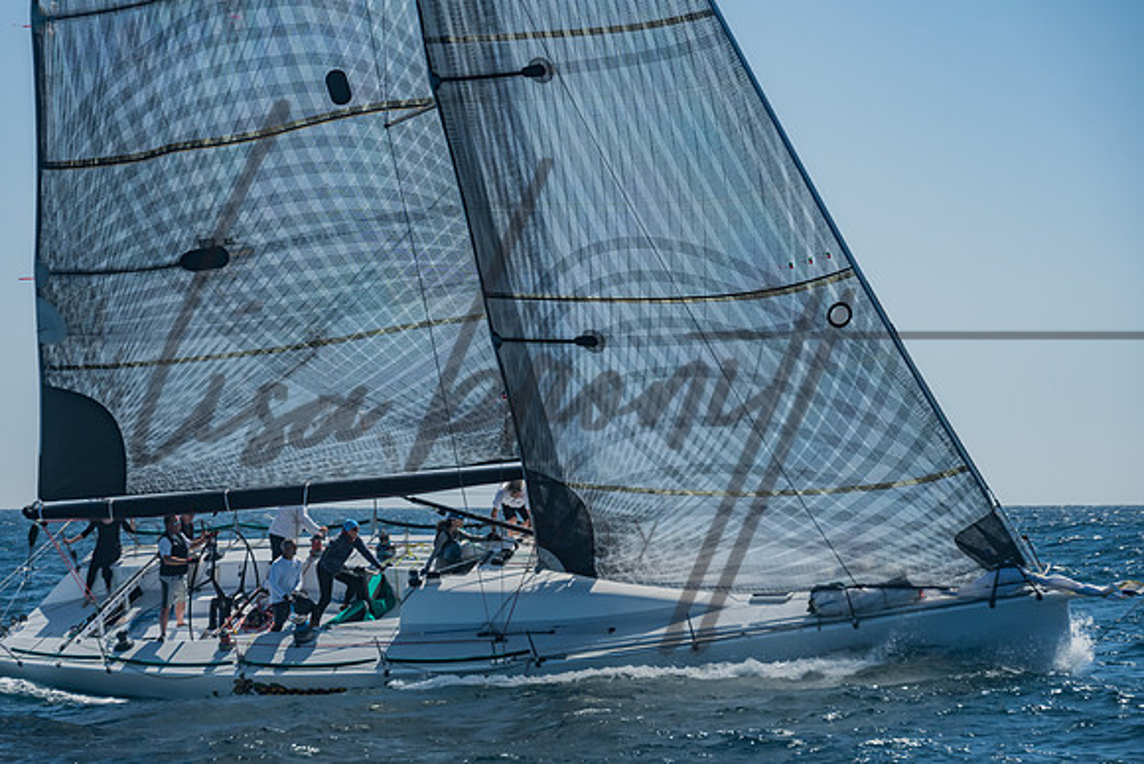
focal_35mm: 187
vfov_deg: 7.4
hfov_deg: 11.0
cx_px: 451
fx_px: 5932
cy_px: 390
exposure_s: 1/800
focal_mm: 140
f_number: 6.3
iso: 160
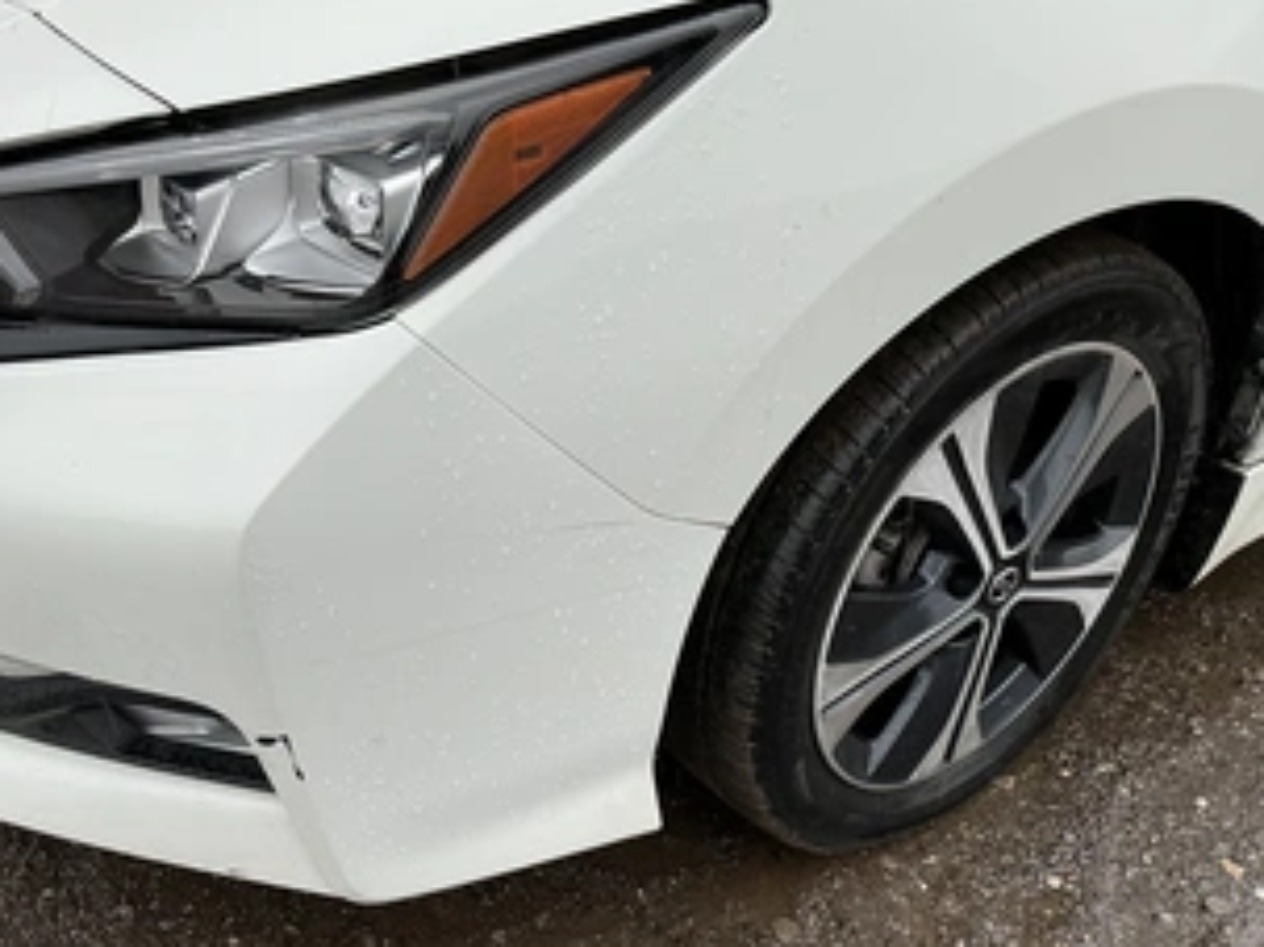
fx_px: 1351
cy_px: 551
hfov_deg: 49.9
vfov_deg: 38.5
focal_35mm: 37
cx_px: 526
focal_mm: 3
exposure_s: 1/205
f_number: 1.8
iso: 20
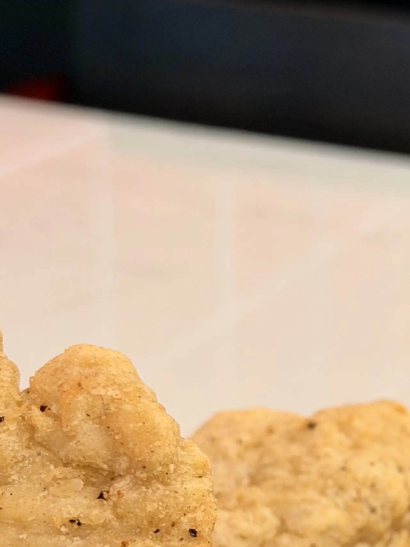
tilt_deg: -23.6
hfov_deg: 12.9
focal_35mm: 114
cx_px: 357
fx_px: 1801
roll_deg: -2.5
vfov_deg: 17.1
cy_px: 475
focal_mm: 6.76
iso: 200
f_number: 1.78
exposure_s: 1/60
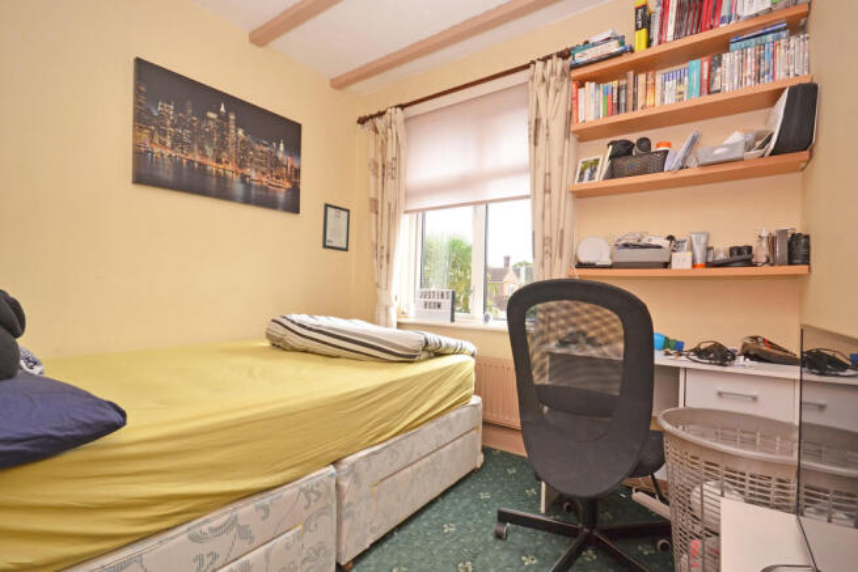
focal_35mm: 15
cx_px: 429
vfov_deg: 77.4
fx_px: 358
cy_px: 286
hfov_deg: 100.4
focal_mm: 10
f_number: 5.6
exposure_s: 1/125
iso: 280
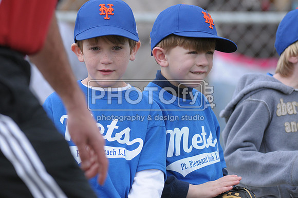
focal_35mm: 300
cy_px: 99
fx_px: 2480
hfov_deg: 6.9
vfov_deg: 4.6
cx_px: 149
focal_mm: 200
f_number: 4
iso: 400
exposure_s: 1/1250
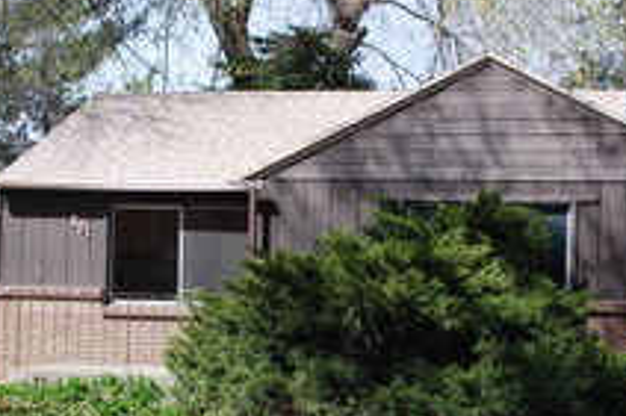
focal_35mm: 118
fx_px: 2050
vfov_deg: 11.6
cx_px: 340
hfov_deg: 17.4
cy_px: 207
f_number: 7.1
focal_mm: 26
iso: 100
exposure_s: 1/200
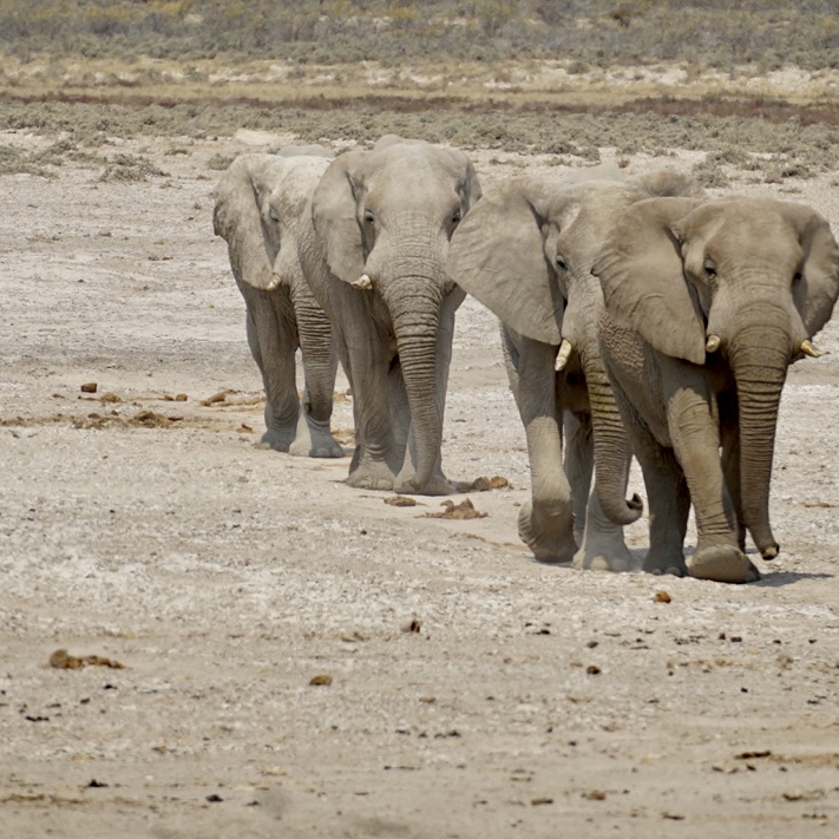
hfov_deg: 1.7
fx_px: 27833
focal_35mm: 1015
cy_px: 257
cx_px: 476
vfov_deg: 1.7
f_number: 7.1
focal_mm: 350
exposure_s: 1/640
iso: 100
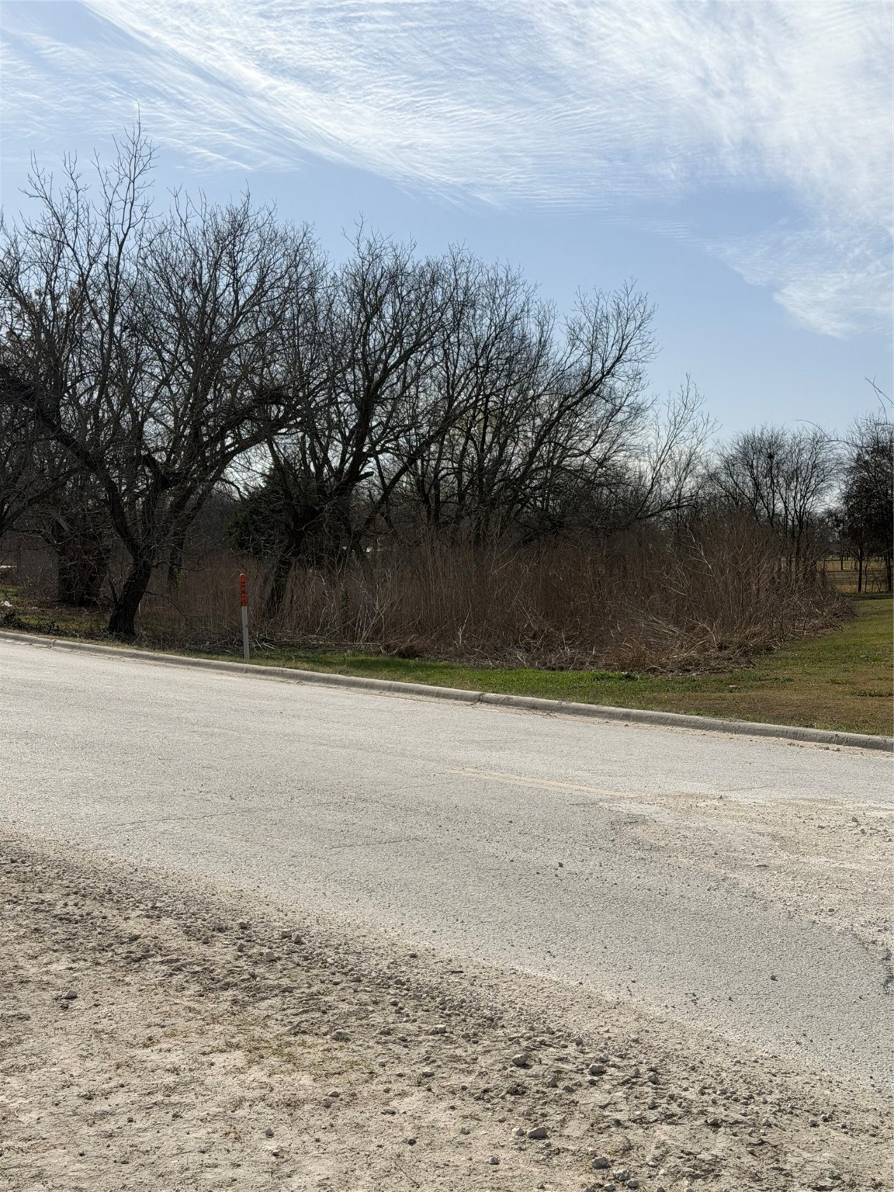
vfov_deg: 39.7
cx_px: 447
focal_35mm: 48
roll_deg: +0.4
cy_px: 596
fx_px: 1653
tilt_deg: +0.6
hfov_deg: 30.3
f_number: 1.78
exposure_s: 1/11364
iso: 64
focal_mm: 6.76
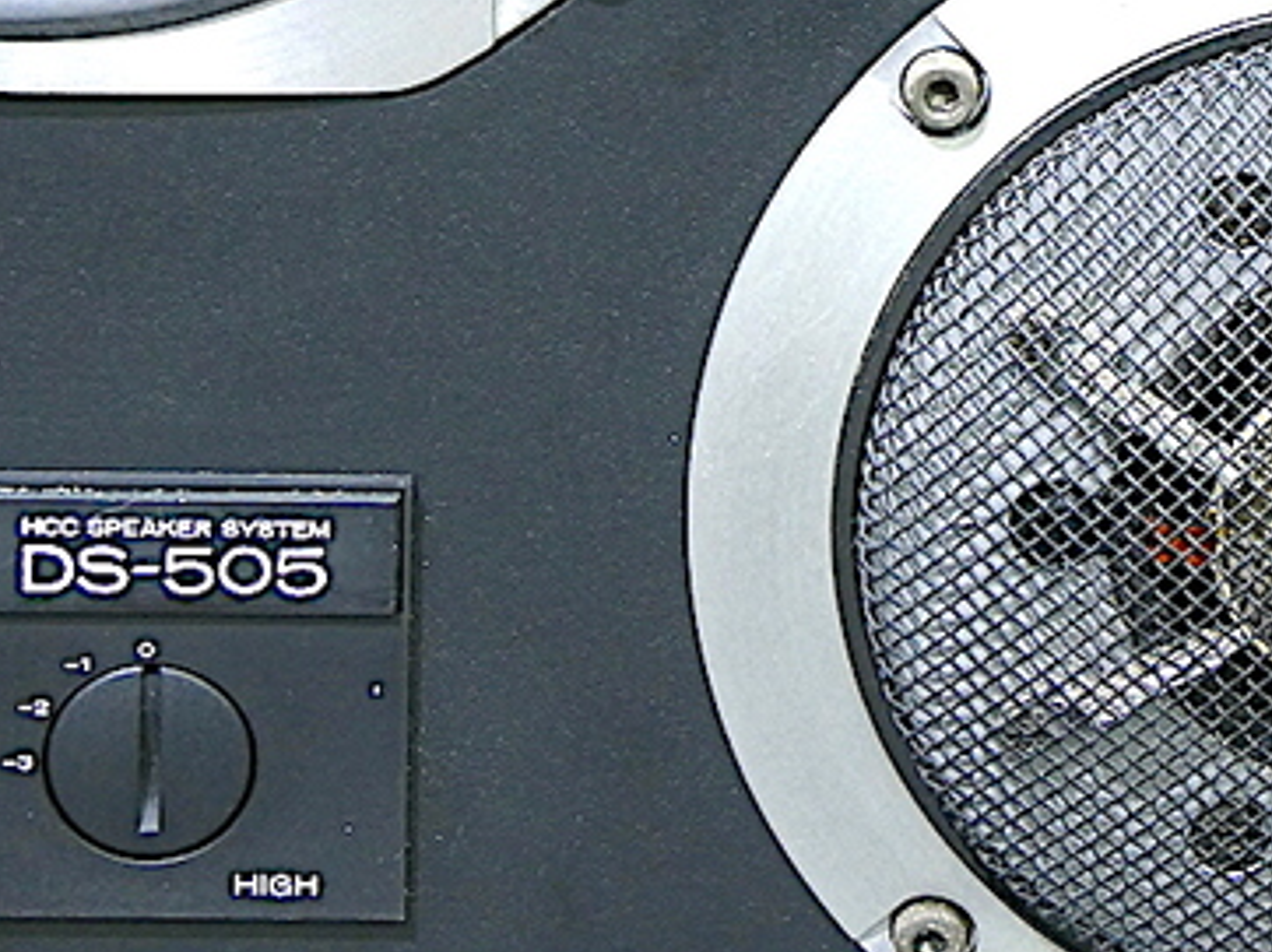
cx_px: 675
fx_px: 11200
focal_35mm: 305
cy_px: -88
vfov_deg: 4.9
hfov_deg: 6.5
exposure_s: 1.3
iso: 100
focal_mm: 20.6
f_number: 5.1
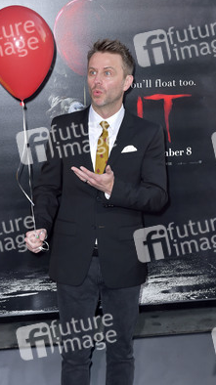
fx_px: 673
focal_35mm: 66
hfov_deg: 18.2
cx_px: 95
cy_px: 191
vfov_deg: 31.9
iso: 640
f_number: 6.3
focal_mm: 62
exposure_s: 1/250
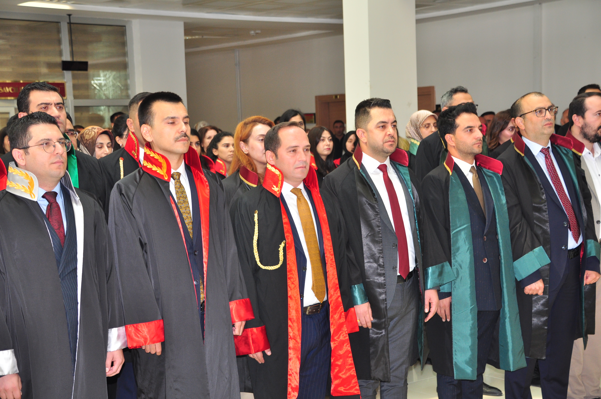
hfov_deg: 33.4
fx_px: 1000
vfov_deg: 22.6
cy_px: 200
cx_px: 300
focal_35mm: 60
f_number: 4.2
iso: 400
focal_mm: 40
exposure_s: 1/60
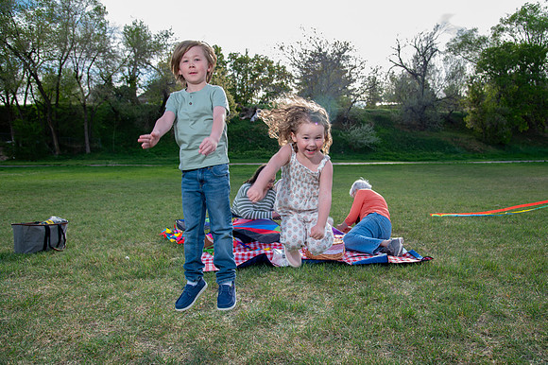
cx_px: 283
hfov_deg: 62.6
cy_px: 183
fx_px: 451
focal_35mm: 30
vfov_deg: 44.1
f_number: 5
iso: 200
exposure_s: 1/200
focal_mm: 28
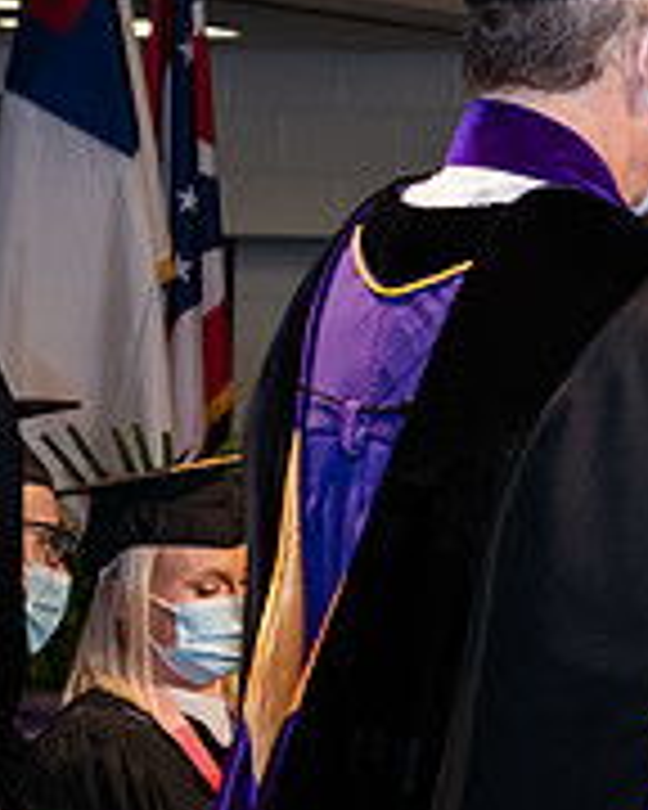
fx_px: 4507
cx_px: 976
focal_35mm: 188
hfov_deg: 8.1
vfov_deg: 10.3
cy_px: 313
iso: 1600
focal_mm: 62
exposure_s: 1/200
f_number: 6.3
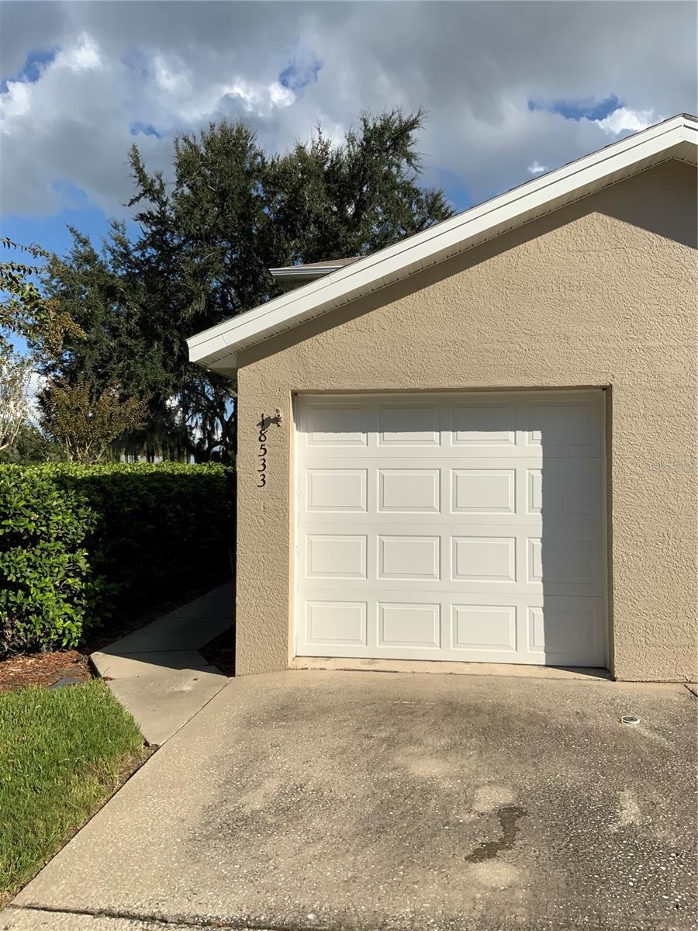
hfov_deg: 48.2
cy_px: 466
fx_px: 780
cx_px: 349
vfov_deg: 61.7
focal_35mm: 29
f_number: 1.8
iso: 20
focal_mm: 3
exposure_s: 1/3125
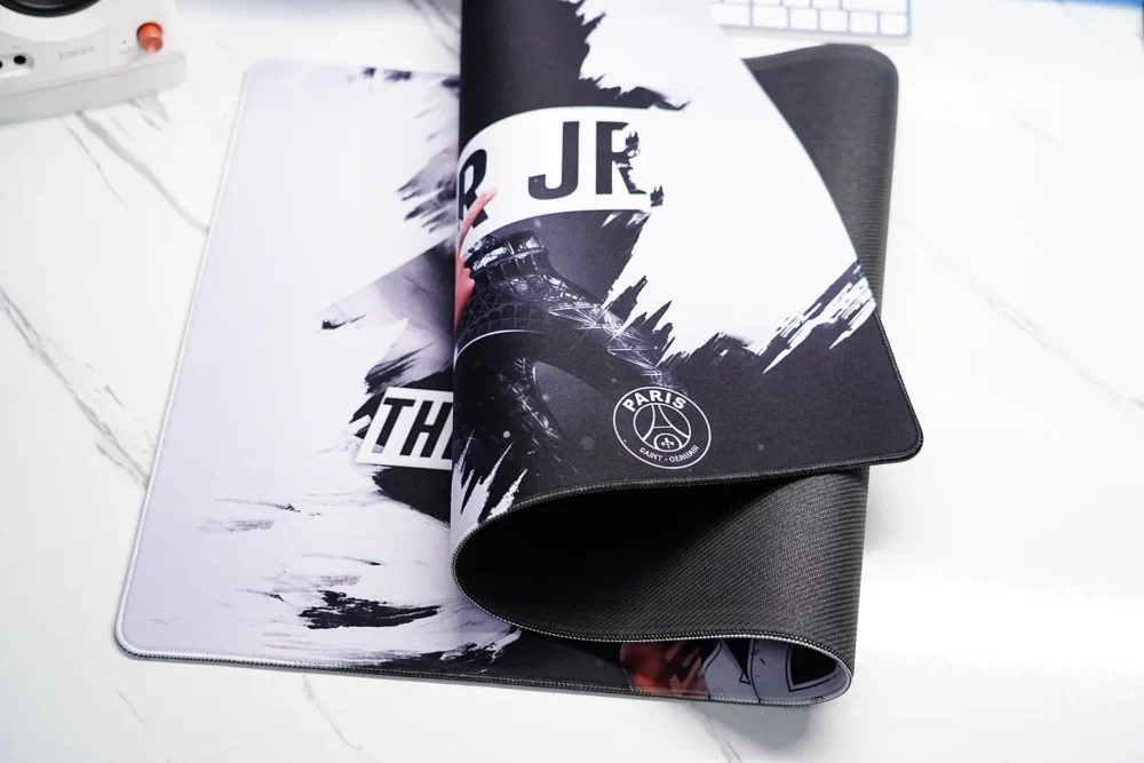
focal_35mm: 54
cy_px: 382
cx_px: 572
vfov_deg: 25.1
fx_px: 1716
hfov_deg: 36.9
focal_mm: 54
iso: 640
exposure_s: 1/80
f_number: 4
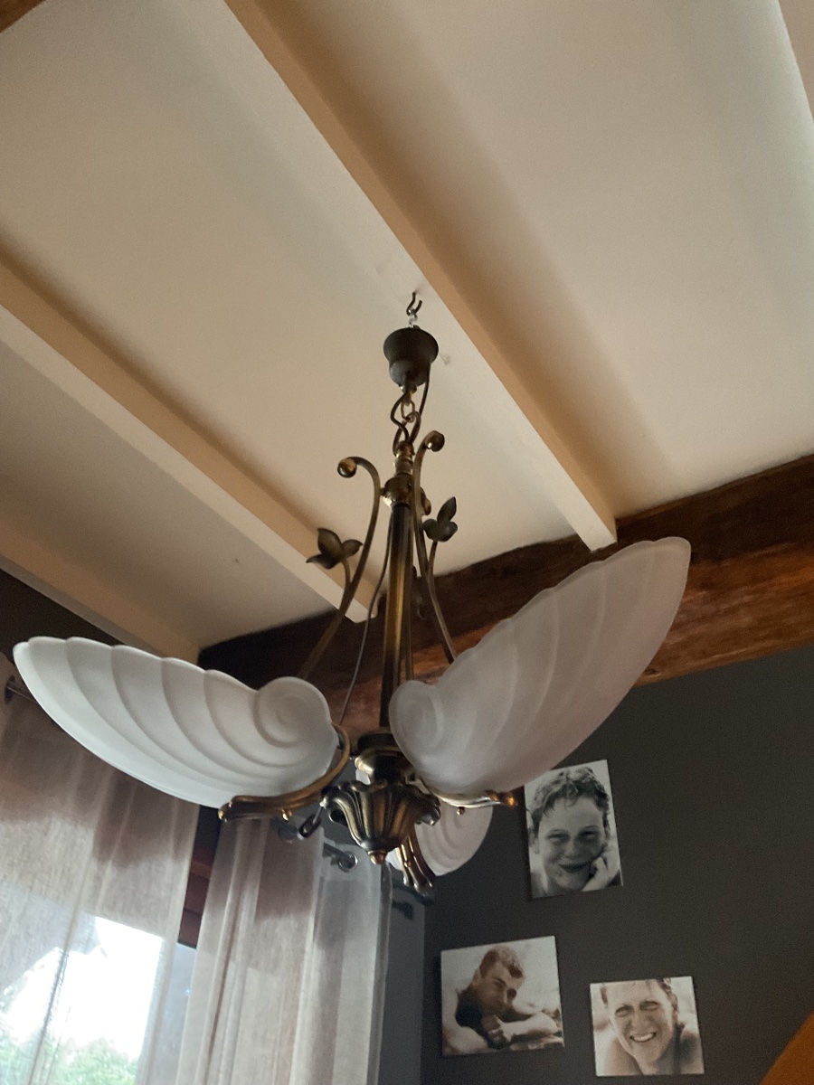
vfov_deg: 61.7
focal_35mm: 29
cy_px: 542
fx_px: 909
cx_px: 407
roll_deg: -4.2
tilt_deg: +37.9
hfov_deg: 48.2
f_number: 1.8
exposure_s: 1/30
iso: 400
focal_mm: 3
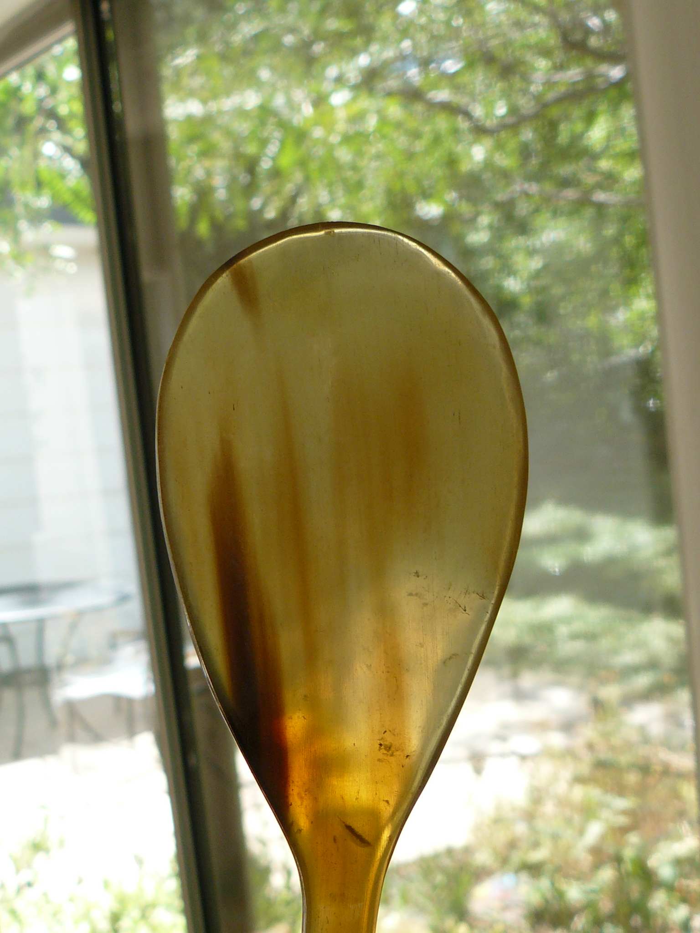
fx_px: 1348
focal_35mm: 50
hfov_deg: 29.1
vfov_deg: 38.2
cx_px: 350
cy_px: 466
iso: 100
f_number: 3.6
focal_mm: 6
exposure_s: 1/100
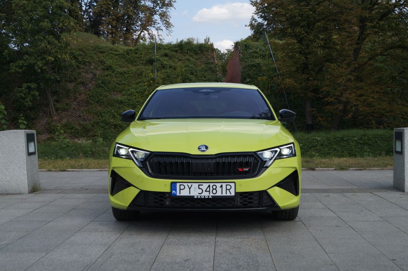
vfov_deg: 29.8
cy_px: 136
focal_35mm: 45
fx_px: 509
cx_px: 204
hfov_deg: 43.7
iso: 100
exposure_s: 1/200
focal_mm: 30
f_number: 9
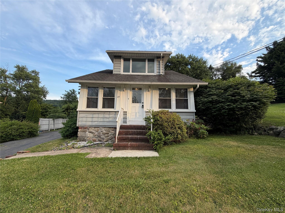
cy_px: 106
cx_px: 142
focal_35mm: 14
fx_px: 115
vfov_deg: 85.7
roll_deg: -0.5
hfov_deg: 102.1
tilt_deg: +7.8
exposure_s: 1/502
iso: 64
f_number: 2.2
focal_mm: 2.22
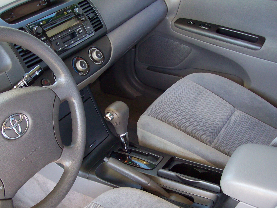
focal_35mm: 46
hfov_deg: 41.2
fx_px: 368
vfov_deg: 31.3
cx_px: 126
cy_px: 132
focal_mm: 6
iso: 200
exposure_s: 1/64
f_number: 2.7
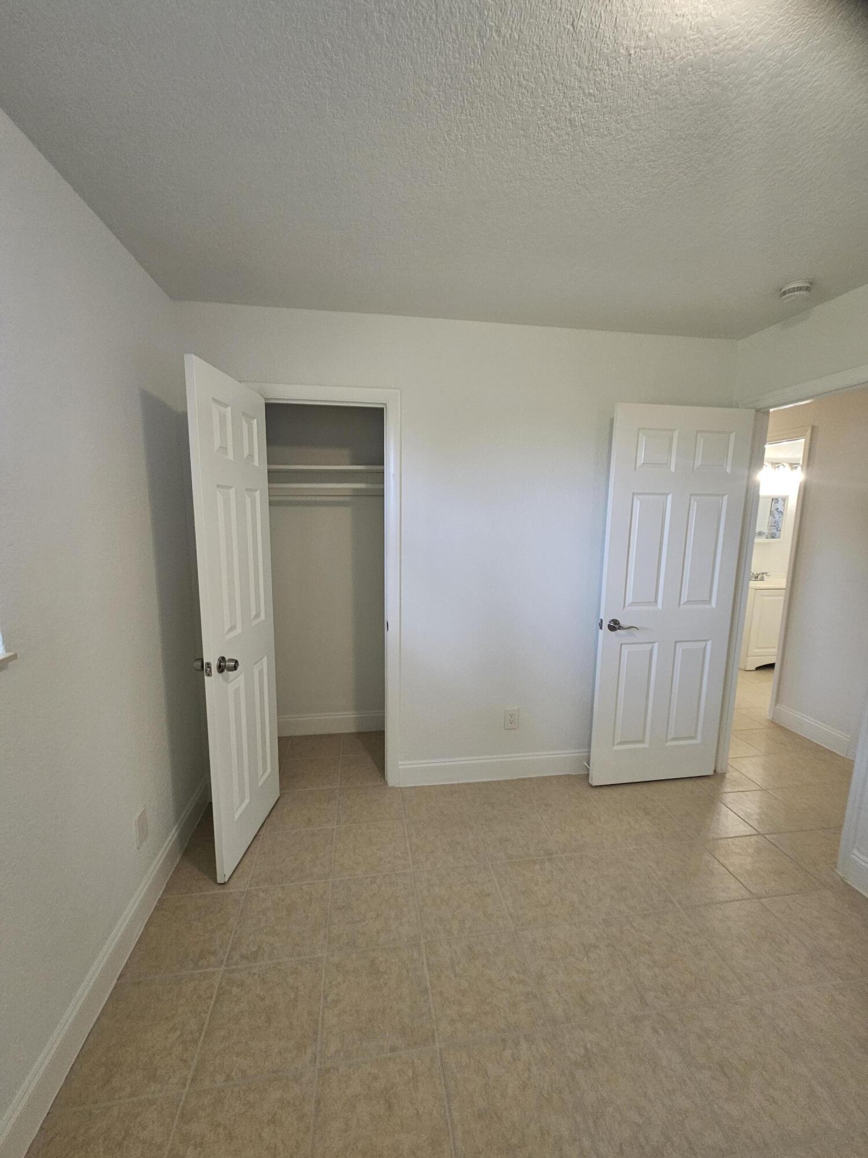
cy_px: 579
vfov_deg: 106.2
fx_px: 435
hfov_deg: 89.9
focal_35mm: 13
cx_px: 434
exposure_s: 1/60
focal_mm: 2.2
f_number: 2.2
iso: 125
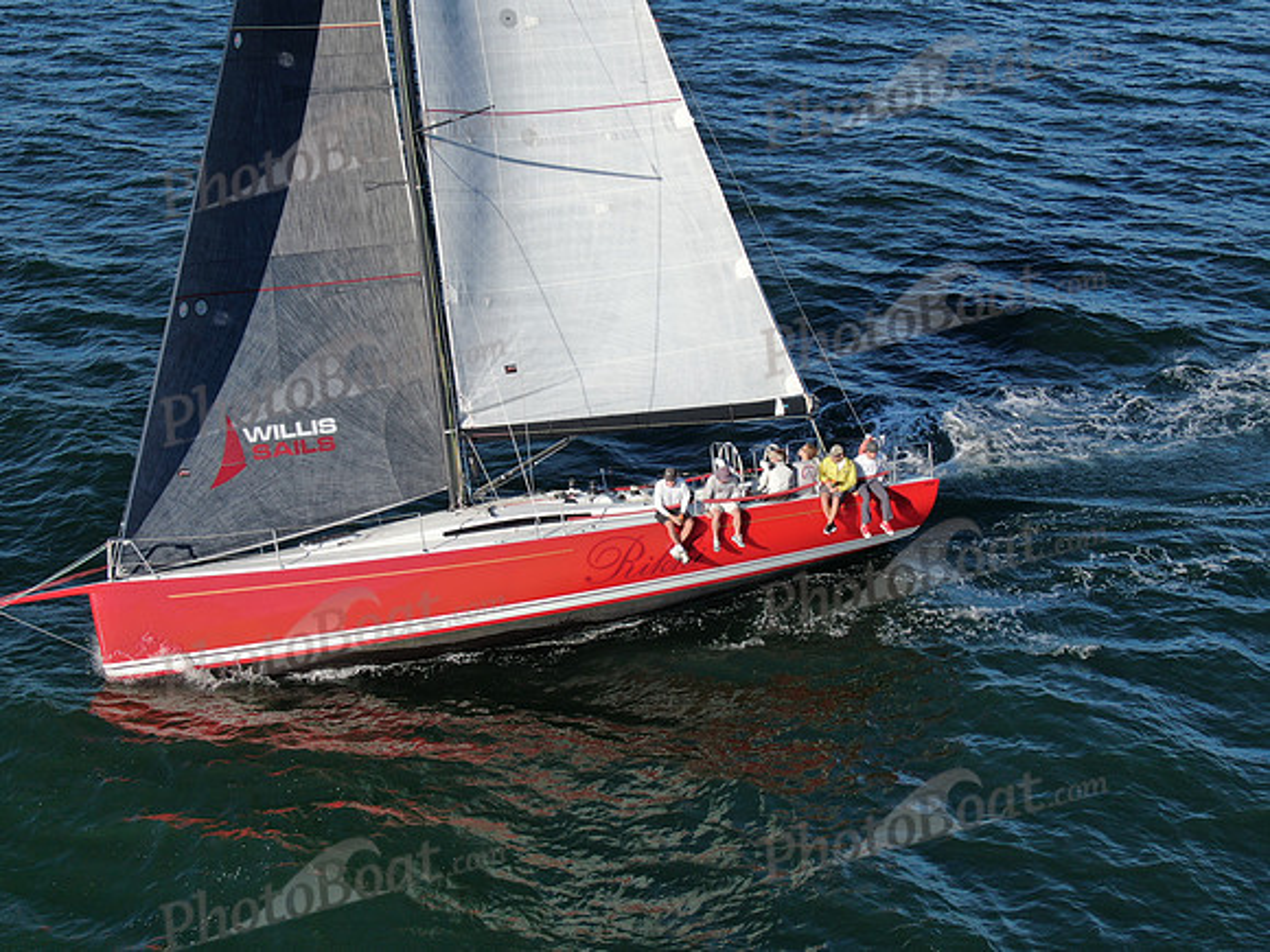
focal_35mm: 48
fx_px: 1761
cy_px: 476
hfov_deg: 39.7
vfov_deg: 30.3
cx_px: 635
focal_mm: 8.6
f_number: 3.8
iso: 100
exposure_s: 1/800
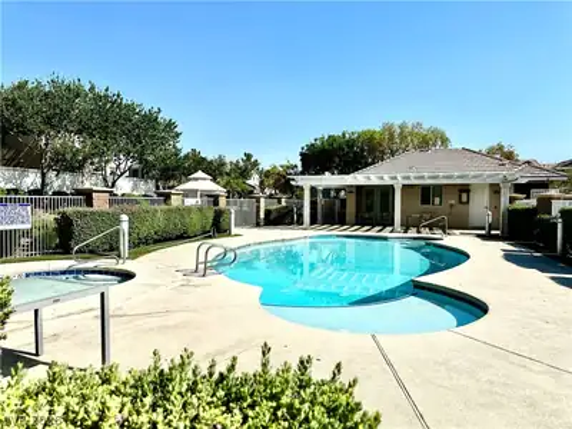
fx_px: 397
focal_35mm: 24
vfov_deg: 56.8
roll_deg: -0.8
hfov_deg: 71.6
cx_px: 286
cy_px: 214
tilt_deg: -1.8
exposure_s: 1/8197
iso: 80
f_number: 1.78
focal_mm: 6.86
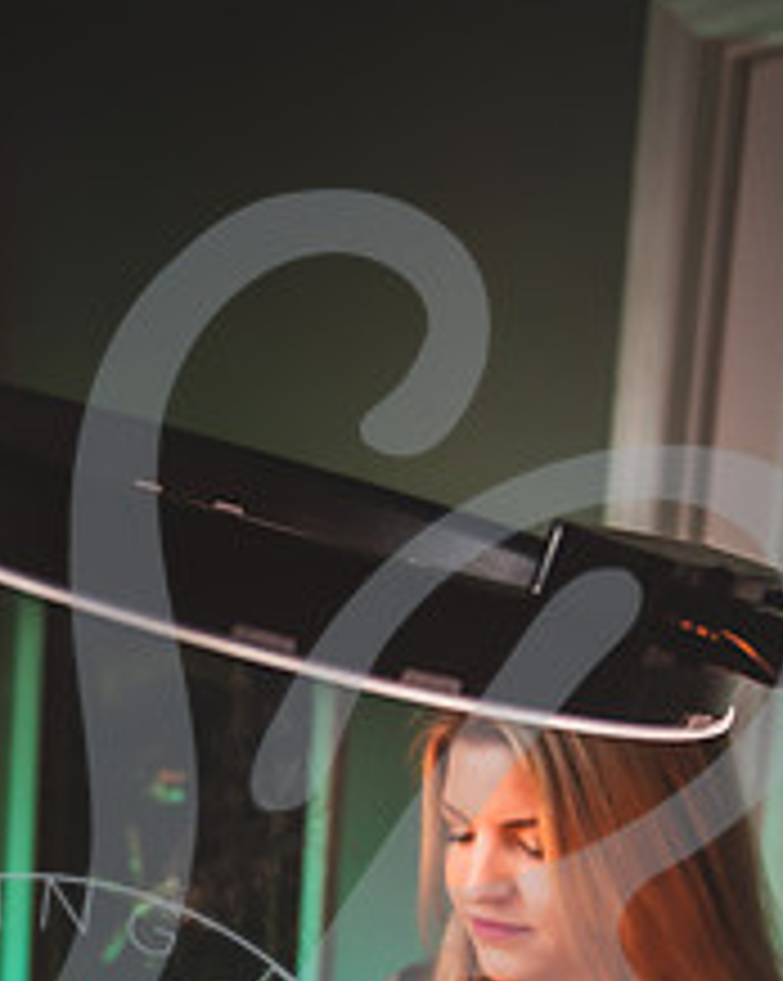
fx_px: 1798
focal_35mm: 62
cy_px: 950
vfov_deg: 28.8
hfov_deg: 24.4
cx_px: 220
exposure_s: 1/200
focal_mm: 32
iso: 200
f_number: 2.8
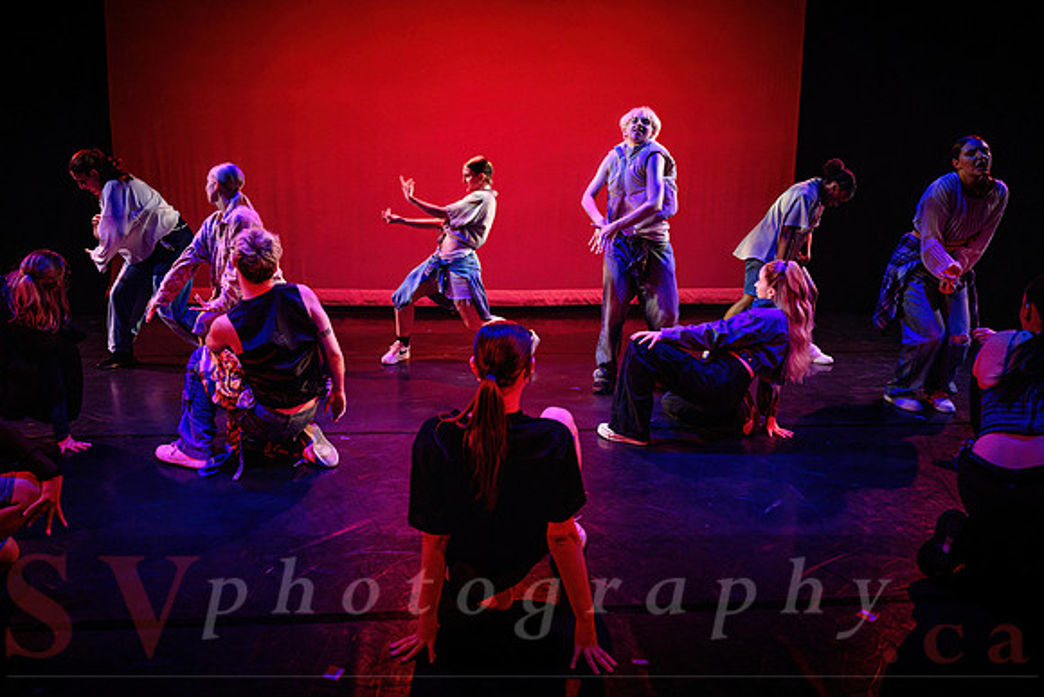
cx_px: 465
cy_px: 315
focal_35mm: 27
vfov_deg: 48.2
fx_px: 777
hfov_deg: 67.6
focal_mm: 24
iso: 3200
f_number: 2.8
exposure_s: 1/300
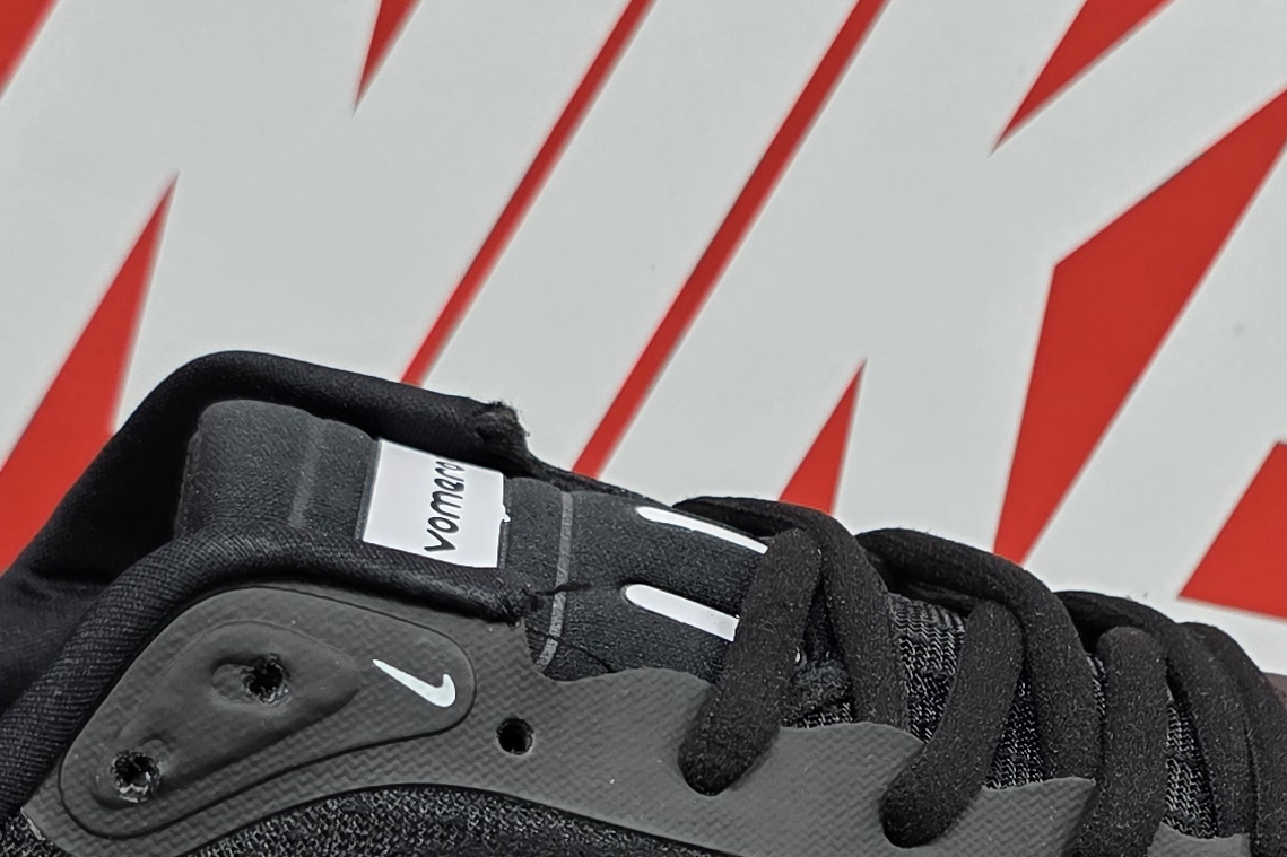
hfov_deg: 24.1
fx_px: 3002
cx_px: 799
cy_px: 999
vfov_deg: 15.7
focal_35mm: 84
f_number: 1.7
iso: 160
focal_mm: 6.3
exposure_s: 1/100
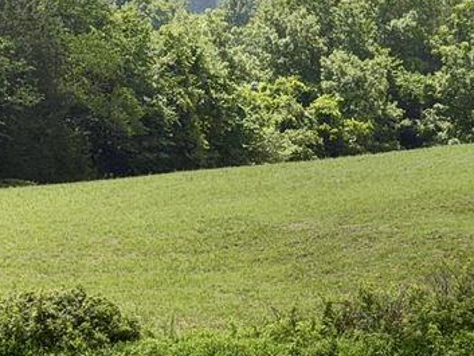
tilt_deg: -2.0
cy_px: 179
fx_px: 2383
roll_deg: -2.8
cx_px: 348
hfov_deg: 11.3
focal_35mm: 174
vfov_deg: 8.5
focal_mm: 6.76
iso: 64
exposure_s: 1/4329
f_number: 1.78
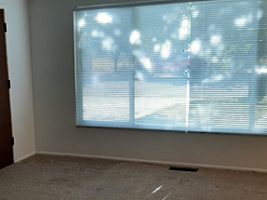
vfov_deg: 25.1
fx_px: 447
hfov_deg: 32.4
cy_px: 135
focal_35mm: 58
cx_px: 54
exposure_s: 1/60
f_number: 1.7
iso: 50
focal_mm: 3.93
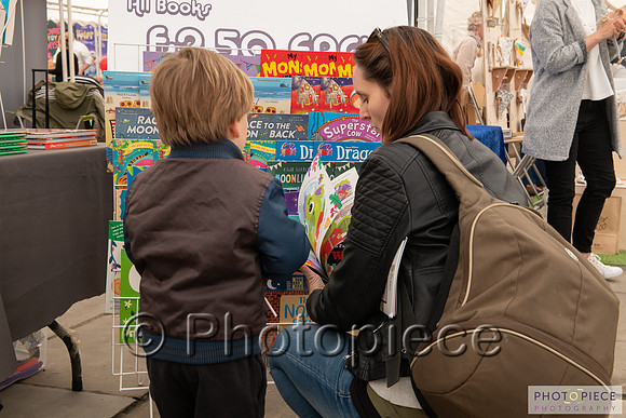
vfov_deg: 27.3
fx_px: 860
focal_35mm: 49
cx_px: 318
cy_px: 209
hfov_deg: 40.0
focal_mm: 48
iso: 1000
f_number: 8
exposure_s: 1/320
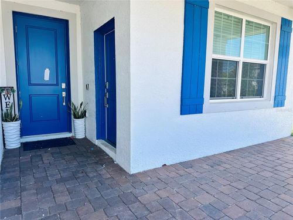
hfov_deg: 71.6
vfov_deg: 56.8
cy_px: 110
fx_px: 203
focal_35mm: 24
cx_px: 146
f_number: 1.78
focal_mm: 6.86
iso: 80
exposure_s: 1/1019
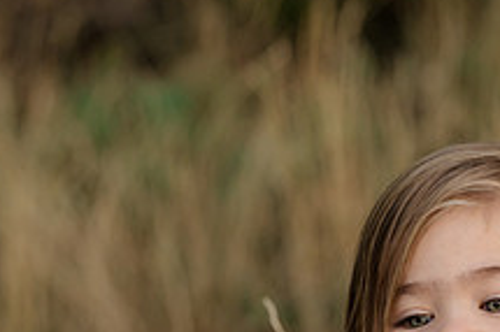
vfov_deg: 3.9
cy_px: 247
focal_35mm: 351
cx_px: 267
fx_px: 4871
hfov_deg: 5.9
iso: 640
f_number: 5.6
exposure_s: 1/200
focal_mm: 130
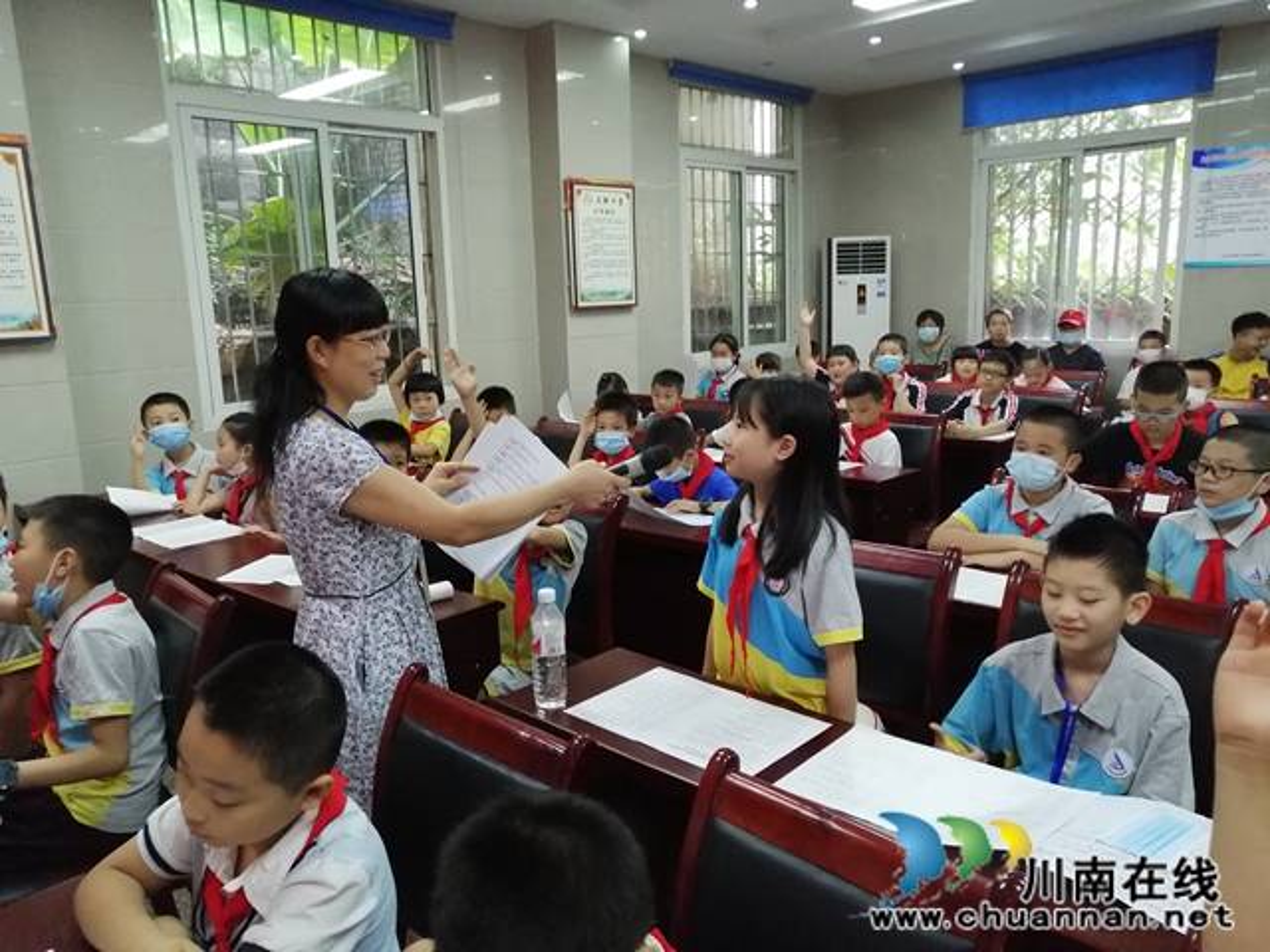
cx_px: 635
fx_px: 991
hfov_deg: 65.3
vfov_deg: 51.4
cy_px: 476
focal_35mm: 27
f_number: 1.8
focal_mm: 3.88
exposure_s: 1/120
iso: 500
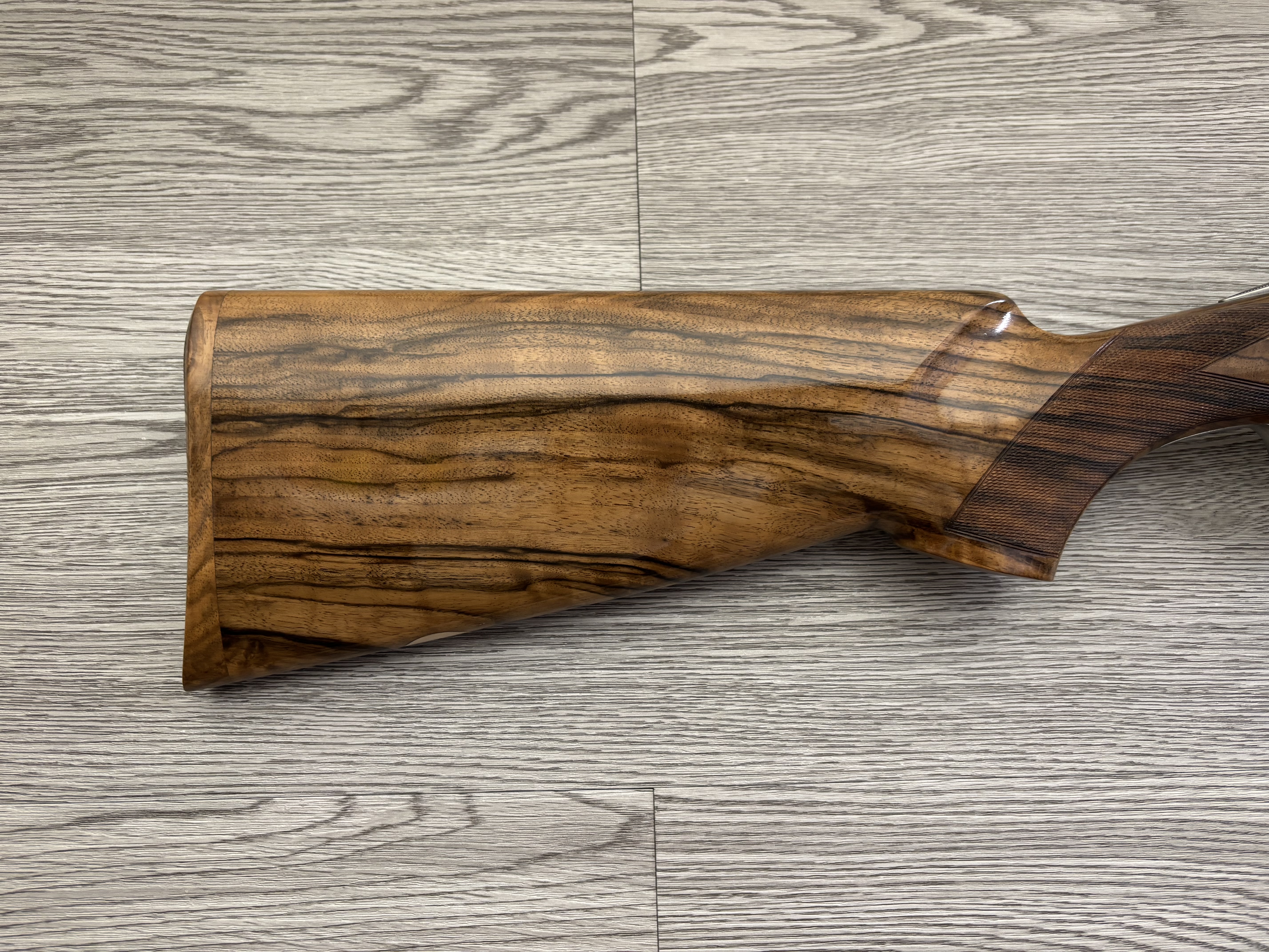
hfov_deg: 67.3
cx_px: 634
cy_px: 476
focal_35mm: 26
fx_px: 953
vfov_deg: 53.1
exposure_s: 1/50
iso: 125
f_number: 1.6
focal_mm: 5.96
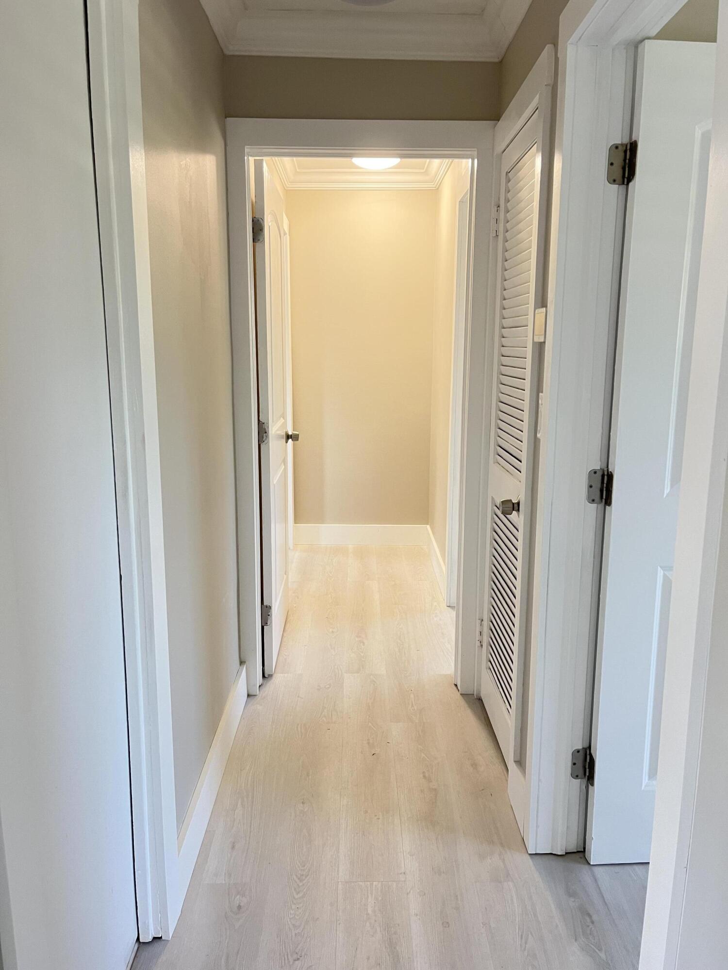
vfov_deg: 67.3
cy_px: 485
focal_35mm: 26
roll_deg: -0.5
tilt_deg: -10.5
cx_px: 364
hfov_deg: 53.1
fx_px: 729
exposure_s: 1/60
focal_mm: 5.1
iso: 160
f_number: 1.6
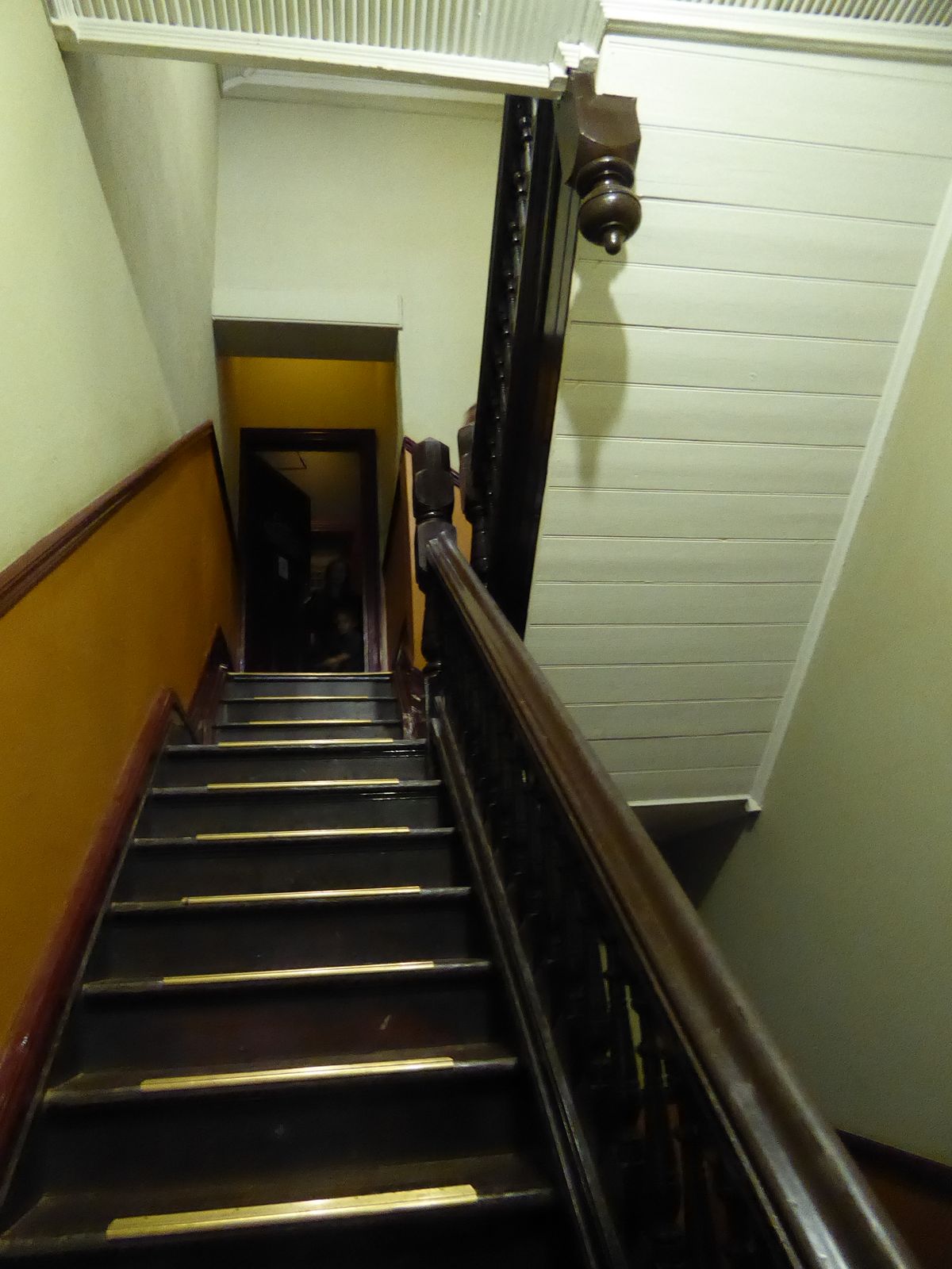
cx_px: 476
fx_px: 917
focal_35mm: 25
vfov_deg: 69.4
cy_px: 634
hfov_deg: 54.9
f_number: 3.3
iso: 1600
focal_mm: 4.3
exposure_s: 1/15
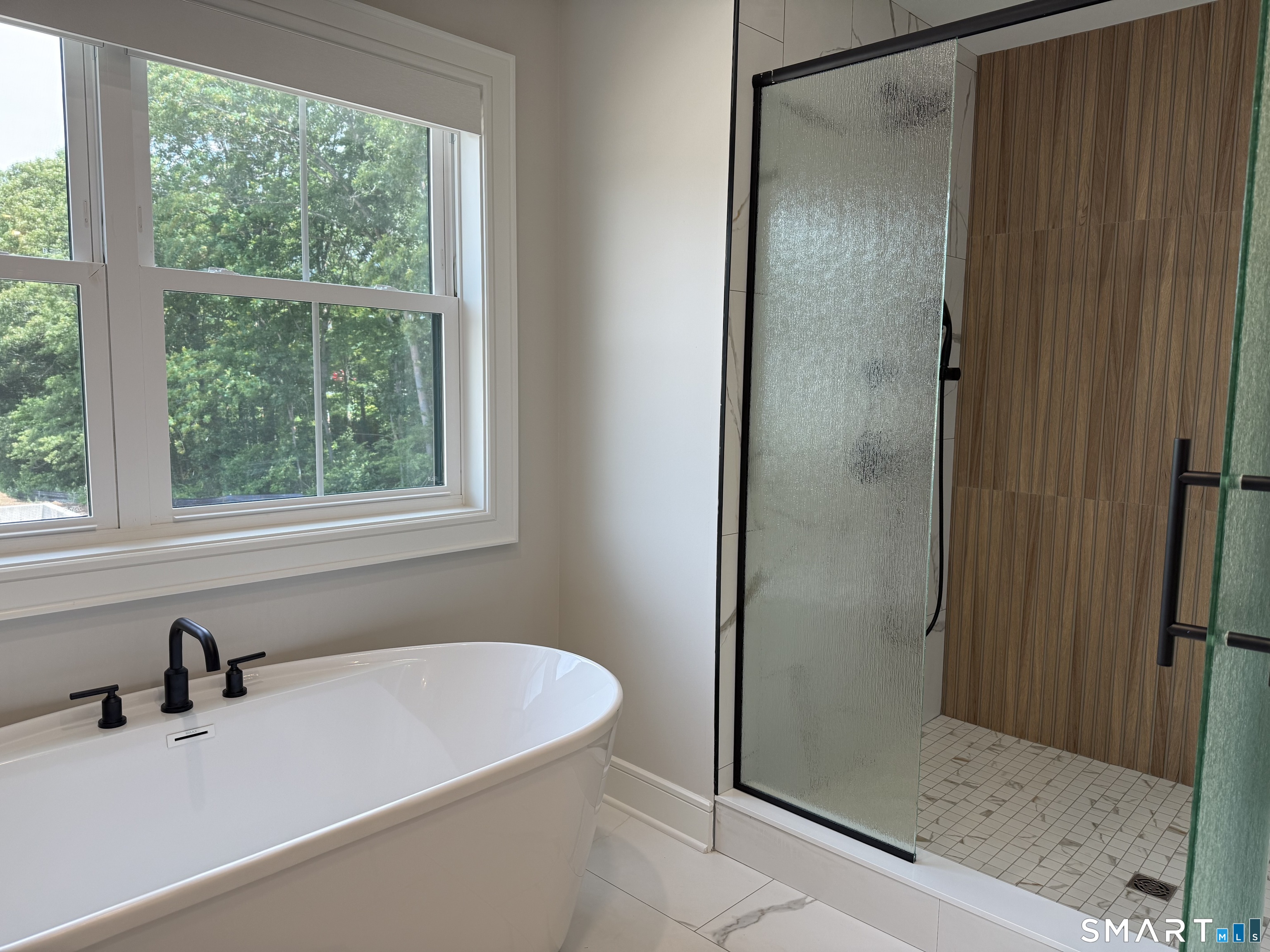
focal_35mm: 24
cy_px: 476
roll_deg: -1.0
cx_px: 635
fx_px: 881
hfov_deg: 71.6
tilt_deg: -6.2
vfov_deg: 56.8
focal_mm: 6.76
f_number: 1.78
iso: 80
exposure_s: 1/120
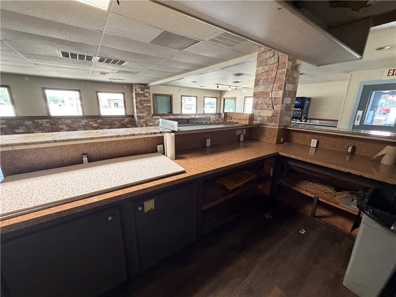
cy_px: 148
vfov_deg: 85.7
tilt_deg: -15.5
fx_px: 160
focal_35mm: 14
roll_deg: -1.6
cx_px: 198
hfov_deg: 102.1
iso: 250
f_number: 2.2
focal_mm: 2.22
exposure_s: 1/41
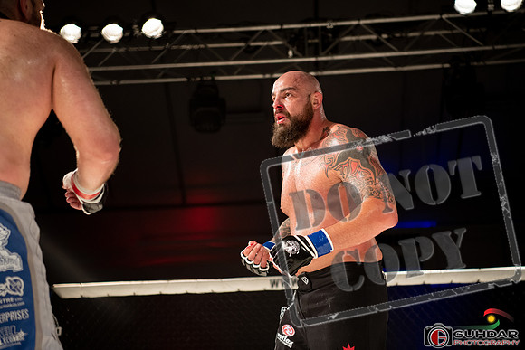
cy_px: 175
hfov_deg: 28.8
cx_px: 262
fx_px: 1021
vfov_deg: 19.5
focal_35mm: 70
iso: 1250
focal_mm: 70
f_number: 2.8
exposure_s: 1/1000
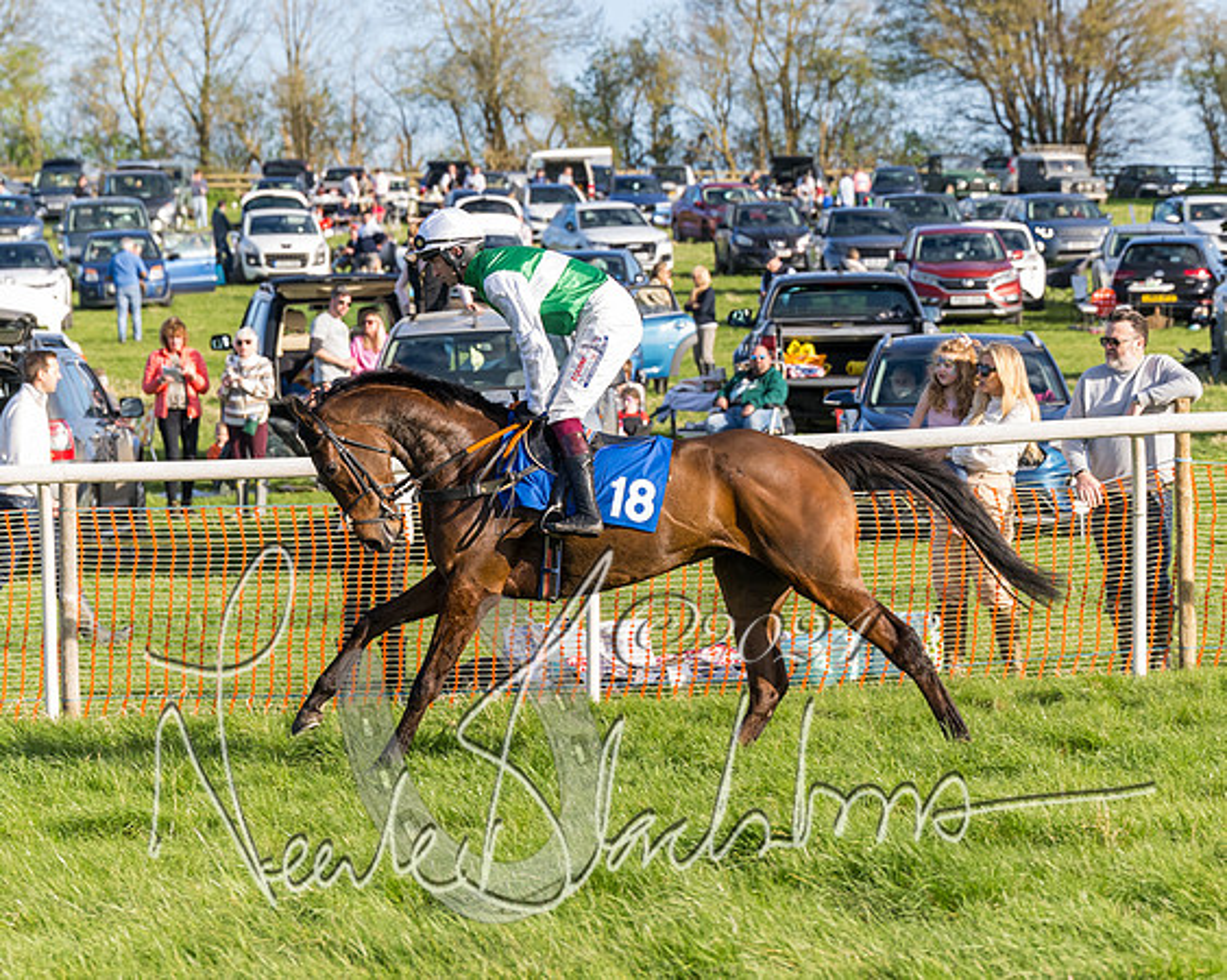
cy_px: 529
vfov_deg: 9.0
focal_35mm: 172
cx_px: 613
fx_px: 6240
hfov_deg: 11.2
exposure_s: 1/1600
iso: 400
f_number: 4
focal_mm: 89
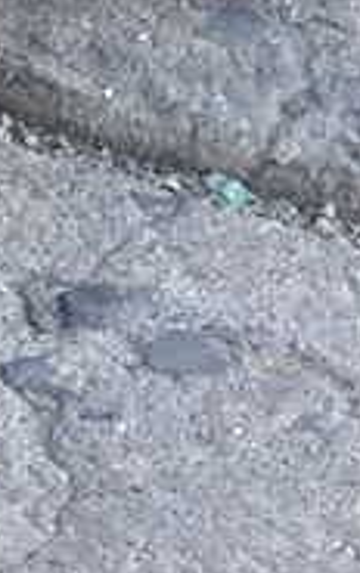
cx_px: -196
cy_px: -90
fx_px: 7737
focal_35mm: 494
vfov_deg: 4.2
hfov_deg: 2.7
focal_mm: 37
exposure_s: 1/60
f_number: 4.5
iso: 400
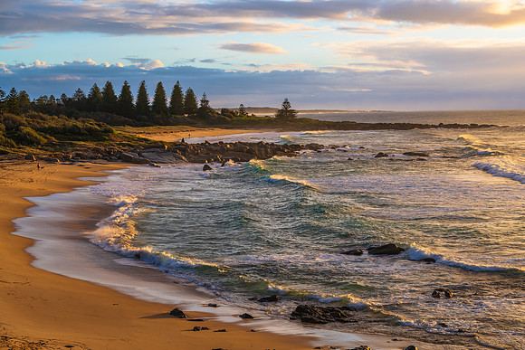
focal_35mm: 70
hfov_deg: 28.8
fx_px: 1022
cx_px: 262
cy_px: 175
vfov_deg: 19.4
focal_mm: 70
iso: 100
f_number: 8
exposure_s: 1/80
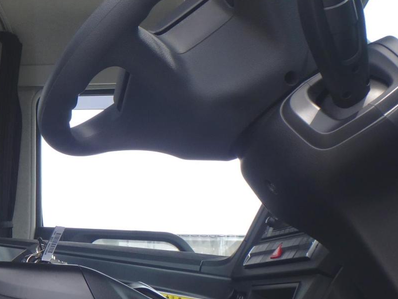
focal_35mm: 70
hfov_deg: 26.3
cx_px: 3
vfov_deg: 20.7
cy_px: 50
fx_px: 805
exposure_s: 1/160
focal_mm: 5.2
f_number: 4.6
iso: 125
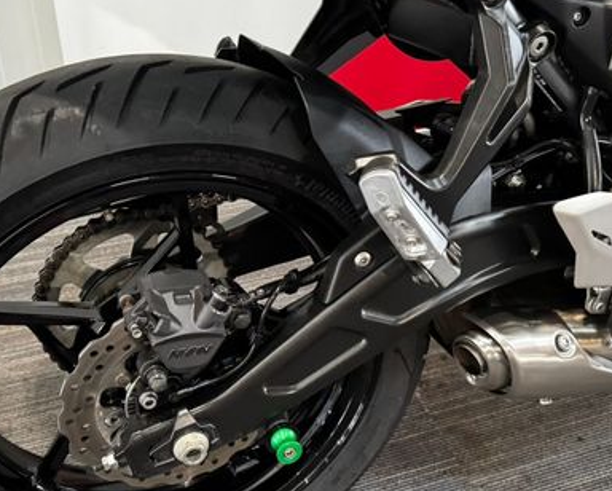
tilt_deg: -42.5
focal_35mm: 39
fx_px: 707
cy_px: 238
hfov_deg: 46.5
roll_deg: -2.5
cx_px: 236
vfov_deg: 38.3
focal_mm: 6.76
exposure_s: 1/50
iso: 800
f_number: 1.78
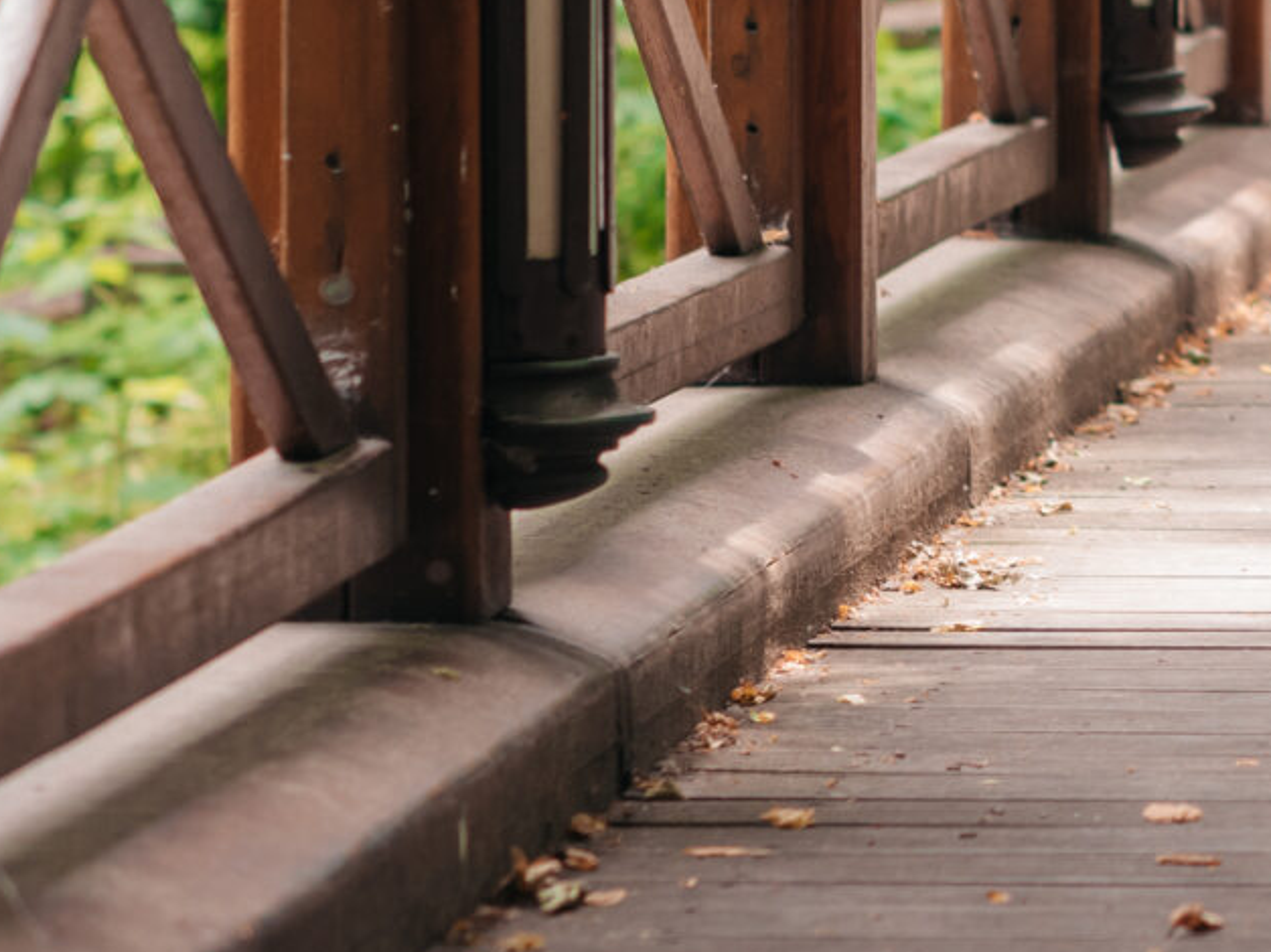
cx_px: 2372
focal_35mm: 334
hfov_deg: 5.8
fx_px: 12261
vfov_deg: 4.4
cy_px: -710
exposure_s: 1/250
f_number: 3.5
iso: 400
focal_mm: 85
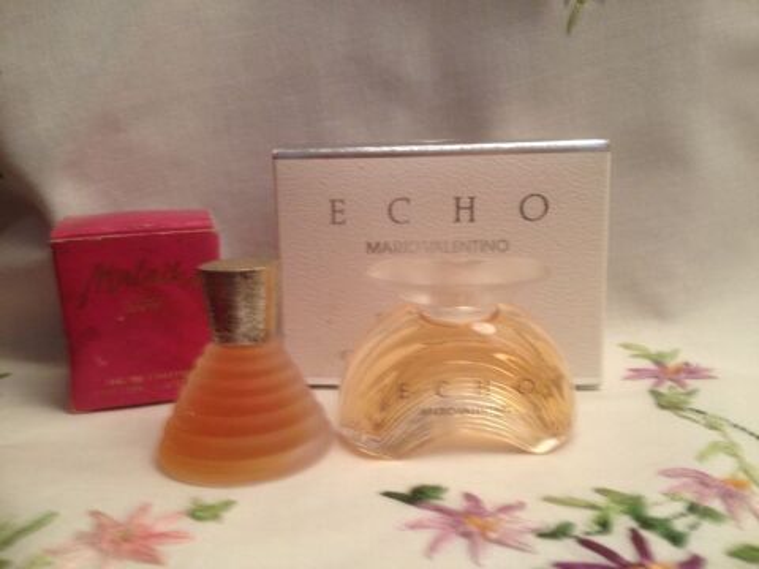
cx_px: 380
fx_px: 767
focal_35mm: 35
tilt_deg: -12.5
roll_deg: +1.8
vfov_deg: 40.7
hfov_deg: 52.6
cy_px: 284
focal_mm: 4.28
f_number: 2.4
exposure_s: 1/20
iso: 125
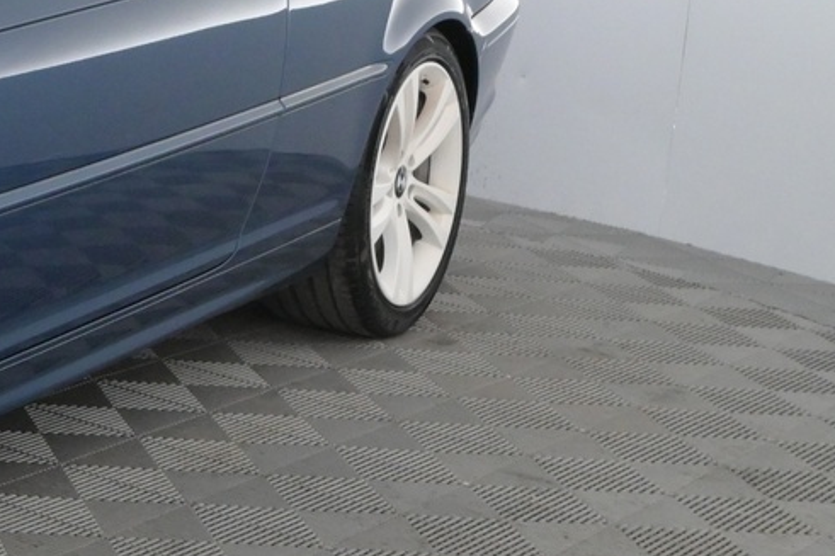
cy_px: 78
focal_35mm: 101
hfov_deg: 17.5
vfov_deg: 13.4
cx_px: -505
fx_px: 2353
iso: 2500
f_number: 5
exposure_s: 1/100
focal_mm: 20.5
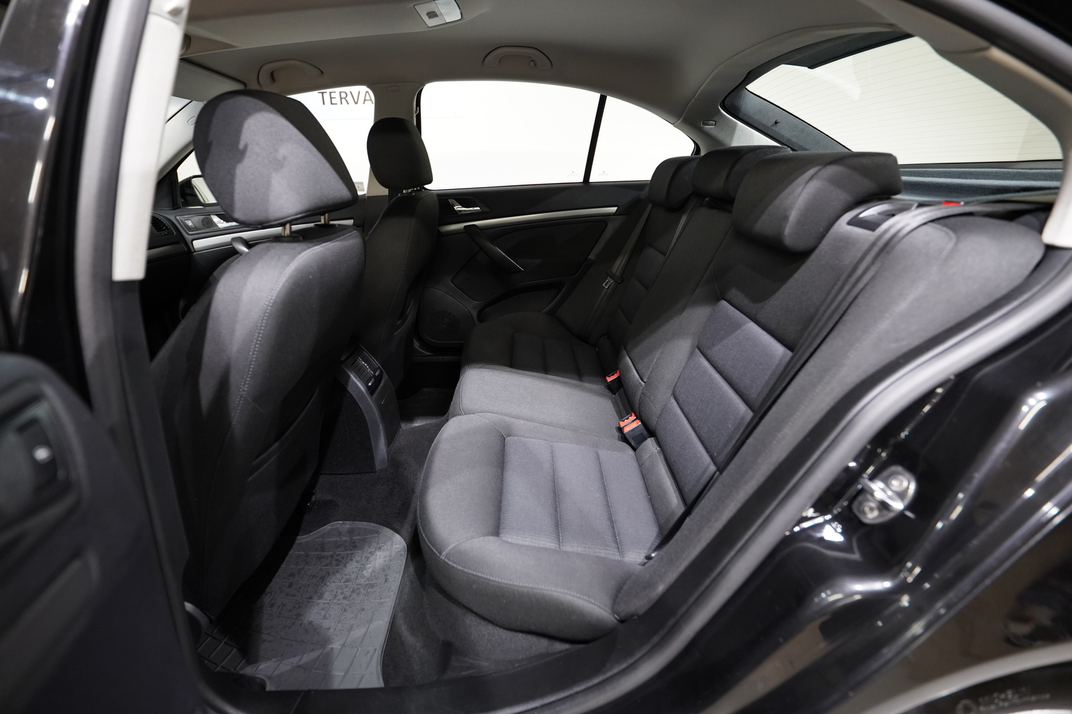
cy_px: 357
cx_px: 536
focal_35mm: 16
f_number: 2.8
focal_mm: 16
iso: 2500
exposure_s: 1/60
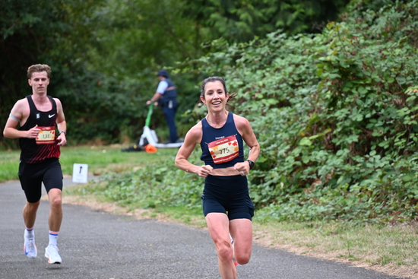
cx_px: 209
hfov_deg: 10.3
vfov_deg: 6.9
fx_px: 2323
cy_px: 140
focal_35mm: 200
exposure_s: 1/250
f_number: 6.3
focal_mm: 200
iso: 1600
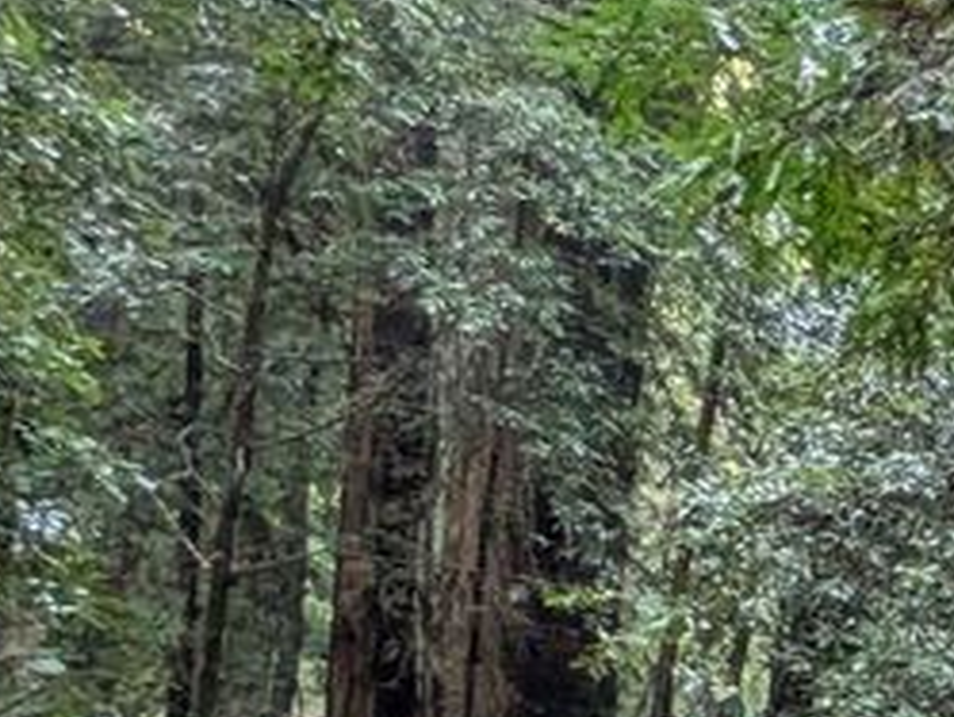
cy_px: 1022
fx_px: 1985
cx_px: 2211
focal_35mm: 72
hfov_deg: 15.7
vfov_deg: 18.5
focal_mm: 1.83
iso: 102
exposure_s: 1/40
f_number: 2.2
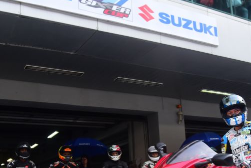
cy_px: 130
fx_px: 342
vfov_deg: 27.1
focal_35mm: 49
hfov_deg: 40.2
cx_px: 144
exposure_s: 1/1000
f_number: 4
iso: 800
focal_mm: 24
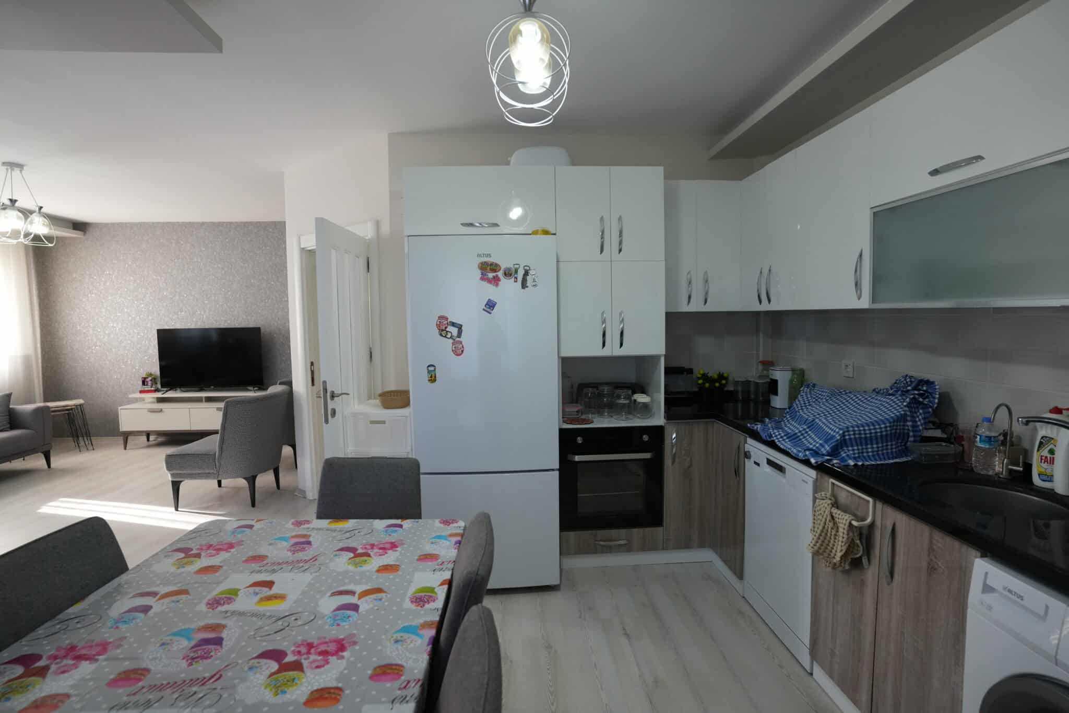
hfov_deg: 93.3
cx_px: 534
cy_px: 356
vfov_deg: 70.4
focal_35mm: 17
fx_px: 505
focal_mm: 17
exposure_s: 1/160
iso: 1000
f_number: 4
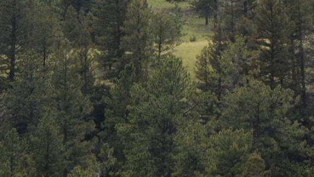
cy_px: -44
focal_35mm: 993
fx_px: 8265
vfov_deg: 1.2
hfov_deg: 2.2
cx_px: 153
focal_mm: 82.1
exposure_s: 1/250
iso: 64
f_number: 5
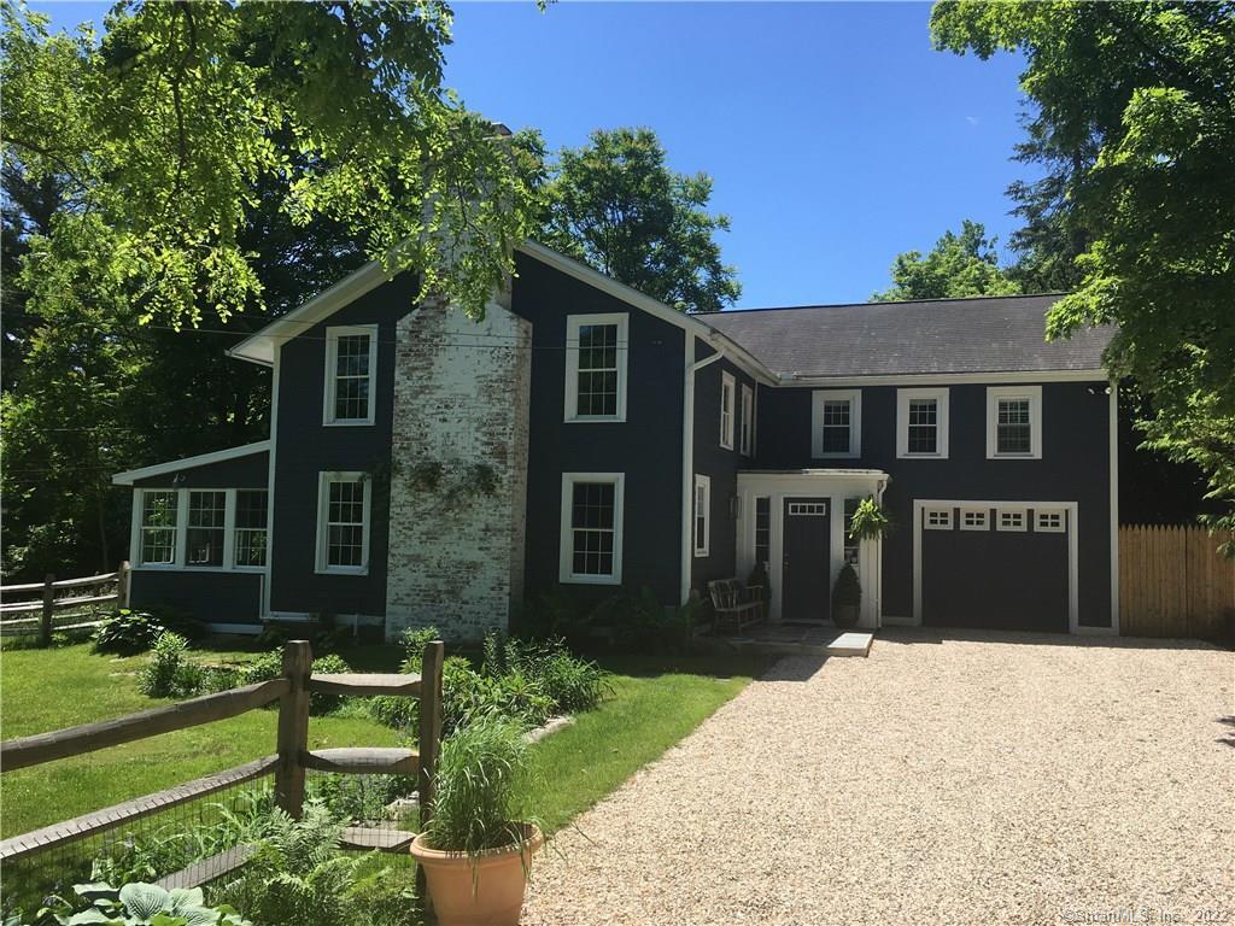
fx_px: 1035
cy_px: 463
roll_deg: -0.6
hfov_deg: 61.7
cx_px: 618
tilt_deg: +3.6
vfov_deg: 48.2
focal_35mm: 29
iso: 25
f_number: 2.2
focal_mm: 4.15
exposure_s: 1/1261
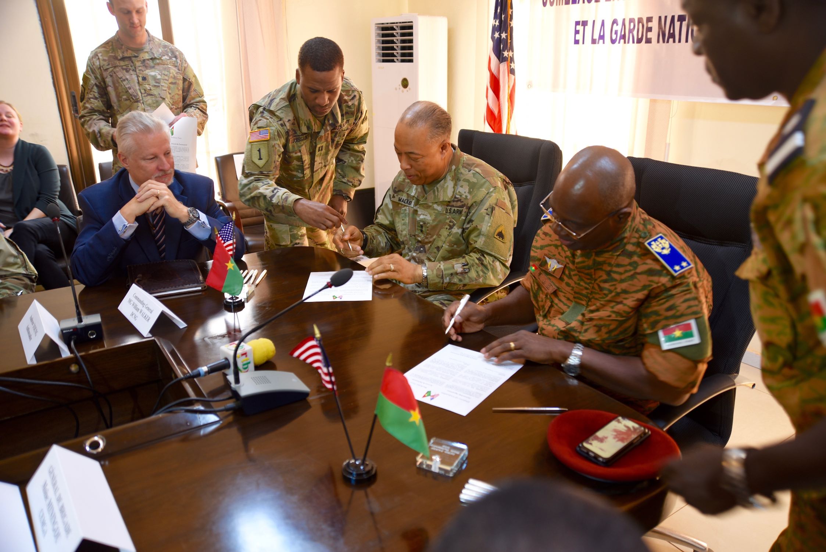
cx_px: 413
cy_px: 276
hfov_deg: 65.5
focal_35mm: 28
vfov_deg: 46.4
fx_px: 643
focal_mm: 28
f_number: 3
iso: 250
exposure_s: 1/20
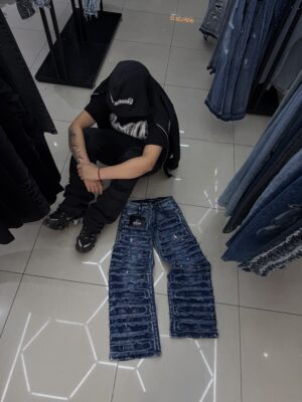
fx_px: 279
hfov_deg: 56.8
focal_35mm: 24
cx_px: 151
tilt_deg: -58.1
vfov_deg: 71.6
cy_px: 201
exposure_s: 1/281
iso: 64
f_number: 1.78
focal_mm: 6.76
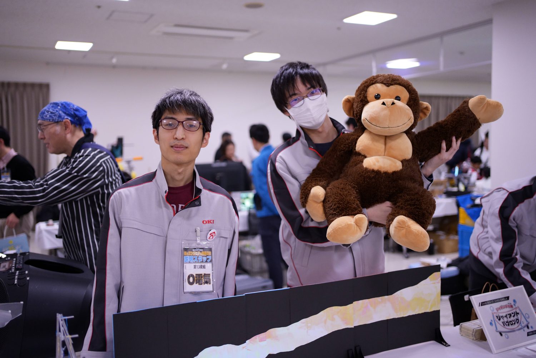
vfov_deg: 37.9
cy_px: 179
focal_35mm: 35
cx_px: 268
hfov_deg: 54.4
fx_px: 521
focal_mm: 35
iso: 2000
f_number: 1.8
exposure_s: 1/500
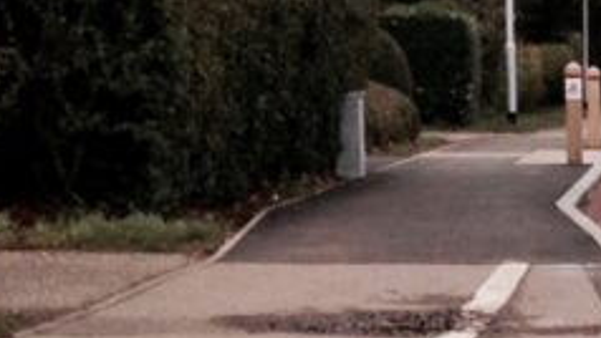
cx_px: 1177
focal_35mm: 155
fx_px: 2471
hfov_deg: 12.4
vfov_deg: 7.8
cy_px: 353
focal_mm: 4.12
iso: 50
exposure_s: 1/201
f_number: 2.4
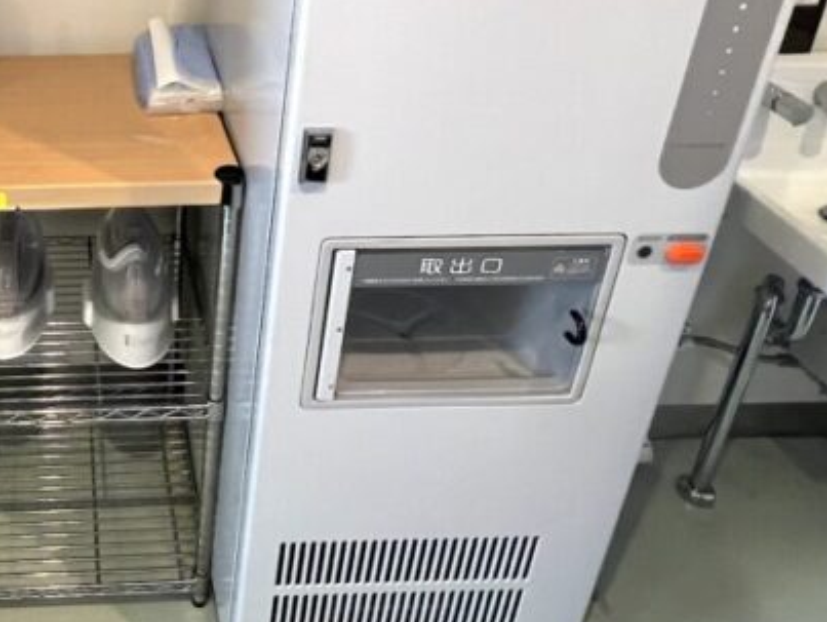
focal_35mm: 33
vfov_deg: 38.9
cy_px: 23
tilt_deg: -20.5
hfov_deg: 49.6
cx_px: 92
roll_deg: -1.4
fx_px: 789
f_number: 1.8
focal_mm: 1.57
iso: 250
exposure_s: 1/100
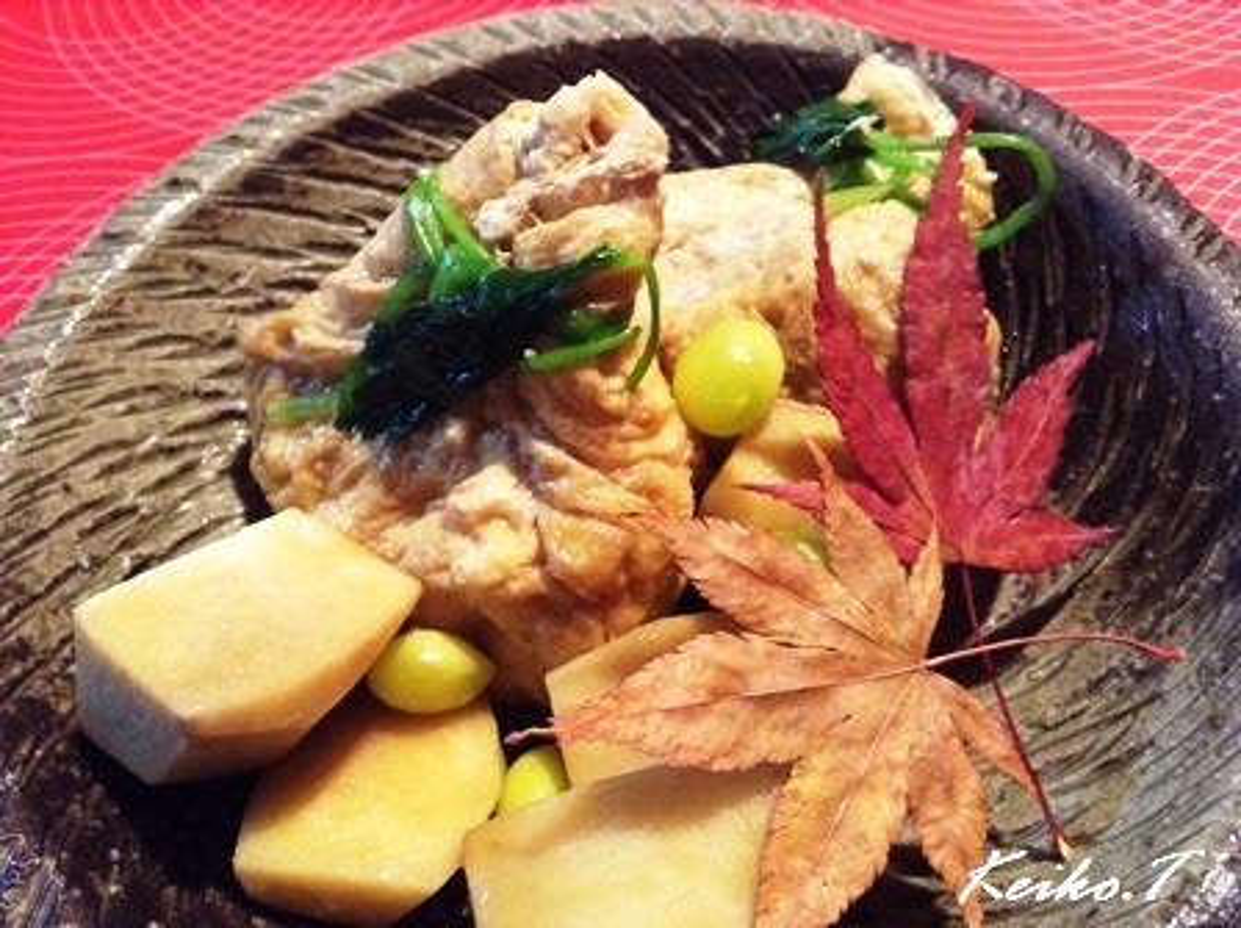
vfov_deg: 42.9
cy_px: 464
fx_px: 1182
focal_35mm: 33
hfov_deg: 55.4
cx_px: 620
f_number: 2.4
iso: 250
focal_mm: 3.3
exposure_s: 1/24
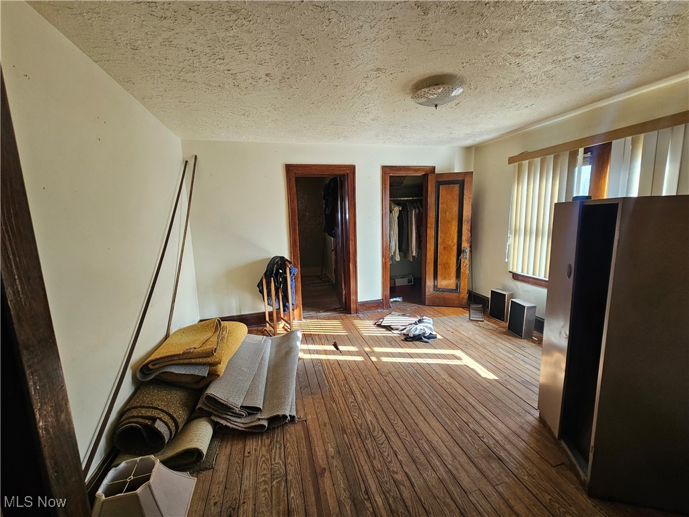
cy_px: 258
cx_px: 344
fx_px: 259
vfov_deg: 89.9
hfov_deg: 106.2
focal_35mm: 13
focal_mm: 2.2
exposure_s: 1/77
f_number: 2.2
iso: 125
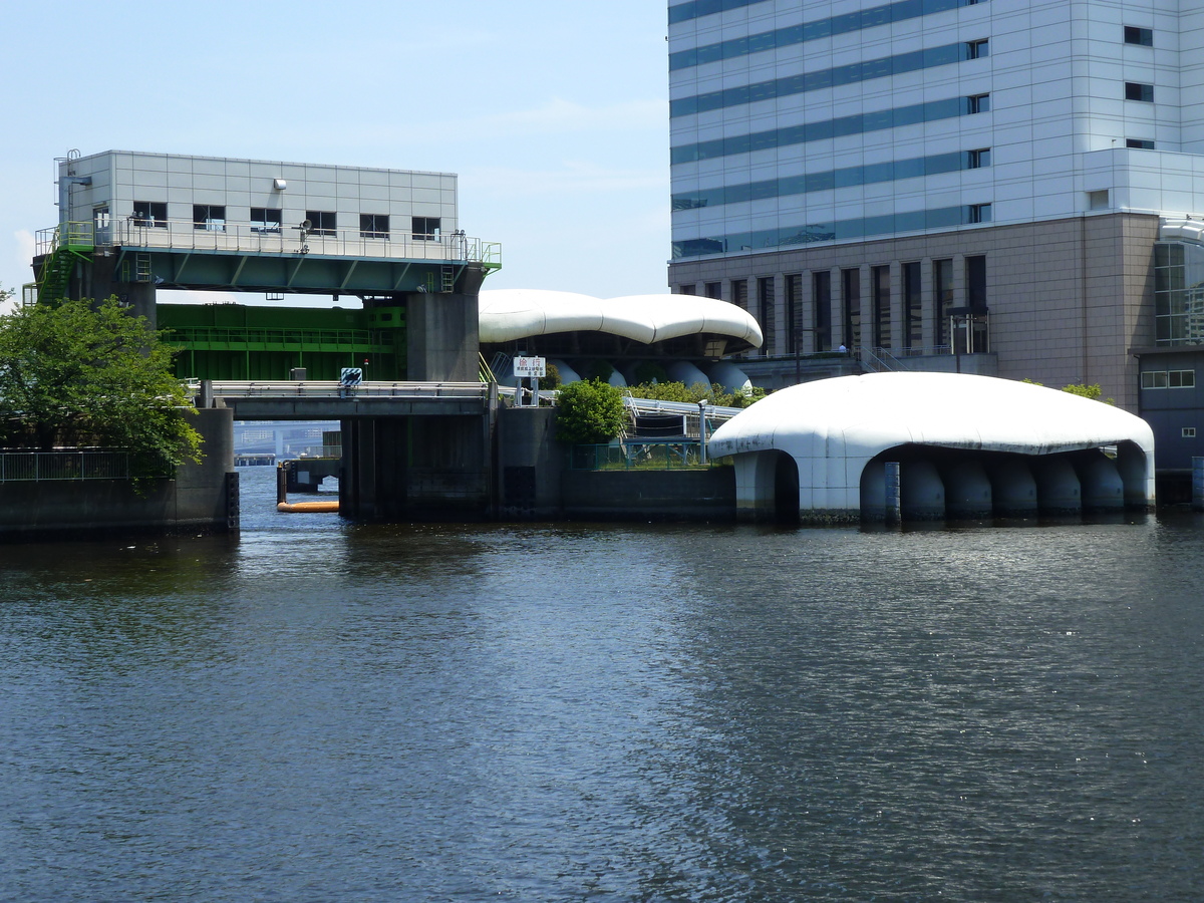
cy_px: 452
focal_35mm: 67
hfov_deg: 29.0
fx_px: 2330
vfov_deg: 21.9
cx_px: 602
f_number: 4.1
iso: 80
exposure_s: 1/400
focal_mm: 11
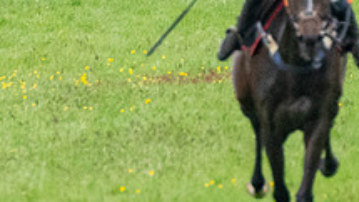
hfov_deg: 0.9
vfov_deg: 0.5
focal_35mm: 2487
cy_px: 5
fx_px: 23677
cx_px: 342
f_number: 4
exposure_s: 1/1250
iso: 1000
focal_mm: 270
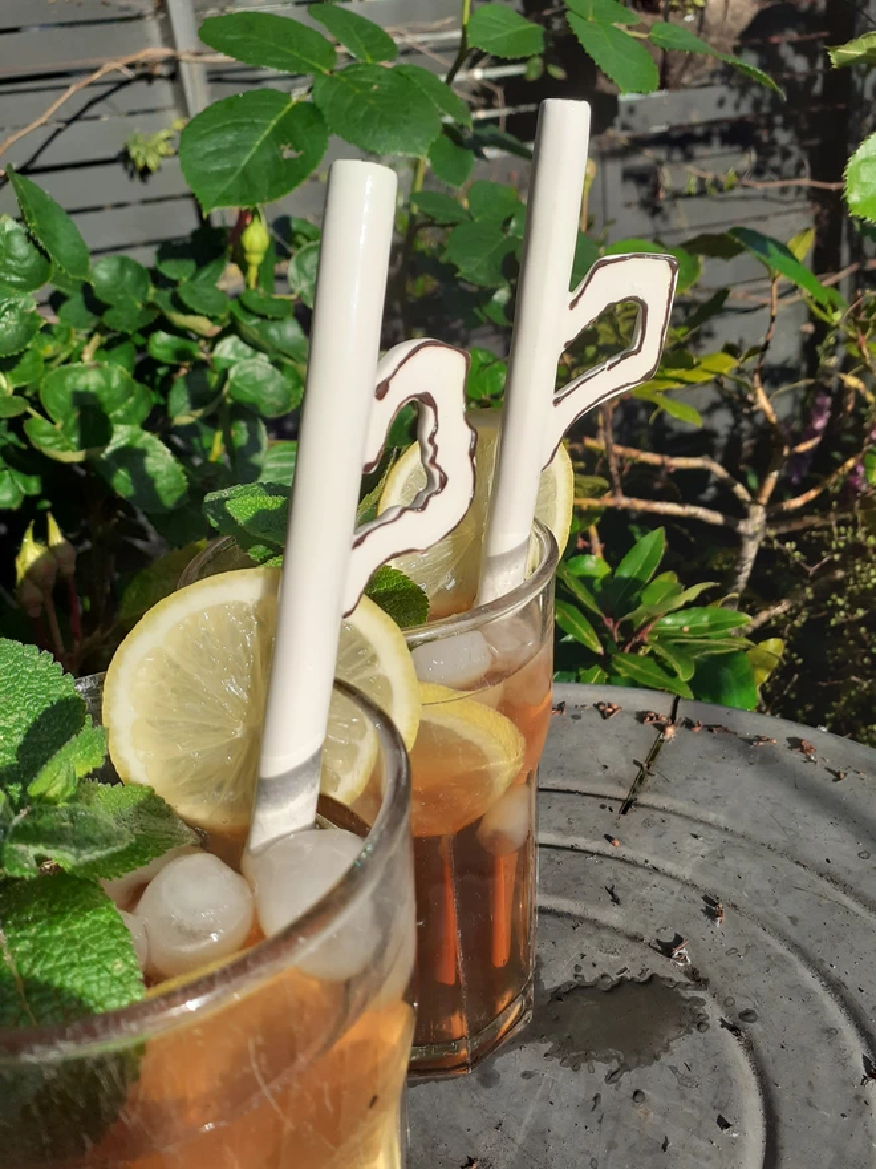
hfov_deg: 51.4
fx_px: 911
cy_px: 584
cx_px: 438
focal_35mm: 27
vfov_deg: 65.3
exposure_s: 1/2110
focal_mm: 3.6
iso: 40
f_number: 1.9
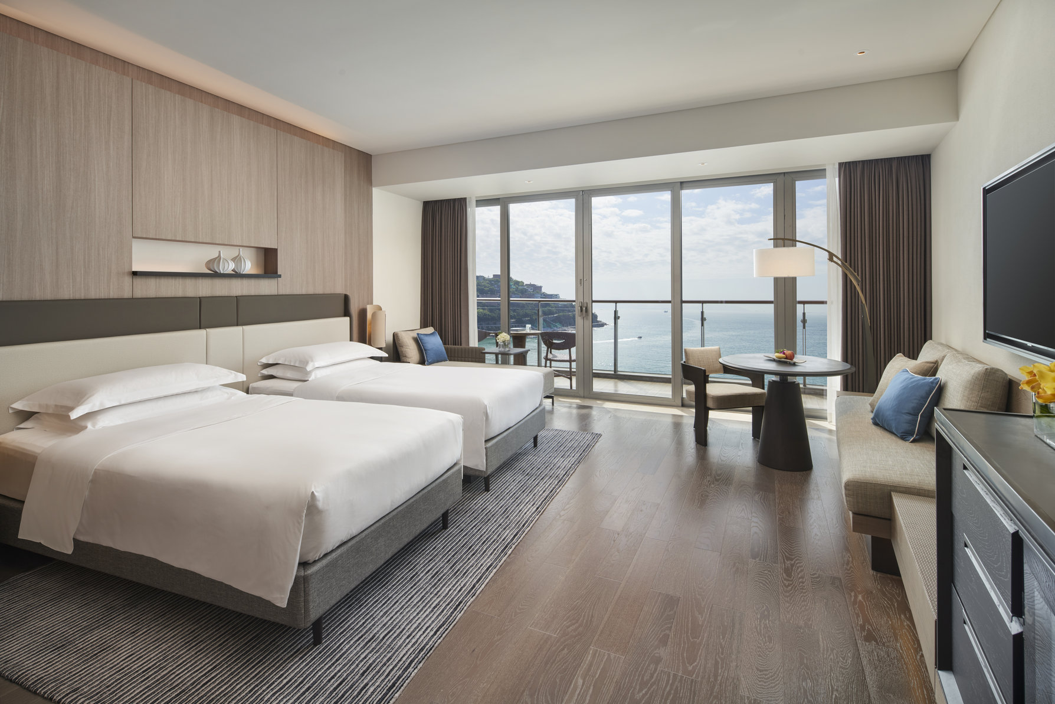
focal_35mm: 17
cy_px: 352
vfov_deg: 70.4
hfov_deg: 93.3
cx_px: 528
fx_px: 498
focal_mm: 17
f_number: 13
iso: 200
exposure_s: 1/20
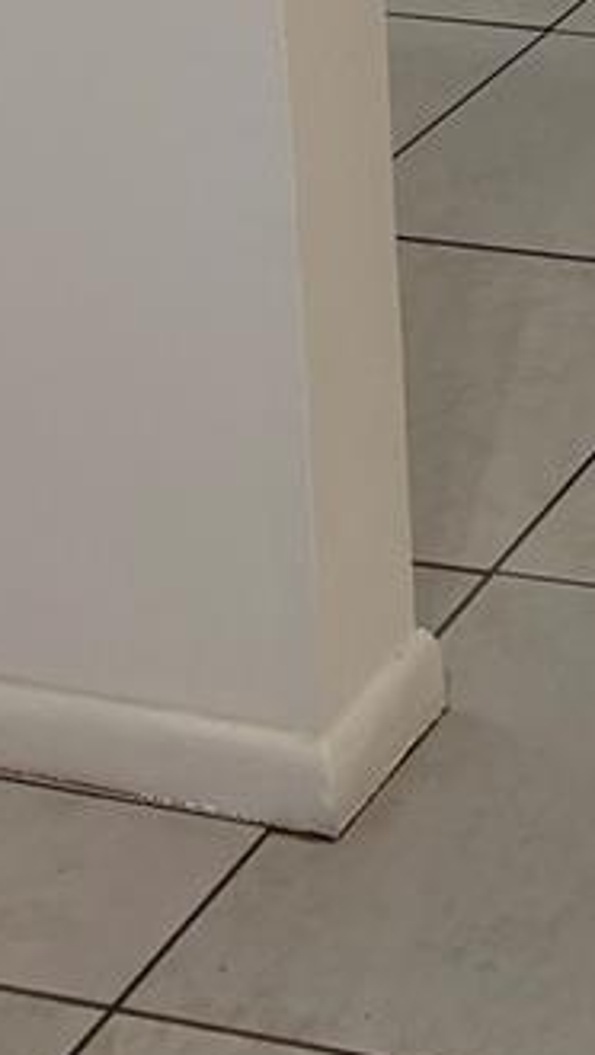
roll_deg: -0.2
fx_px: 2885
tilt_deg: -8.6
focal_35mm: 103
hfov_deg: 10.4
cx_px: 1369
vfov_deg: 17.6
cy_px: -716
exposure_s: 1/60
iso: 100
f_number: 1.6
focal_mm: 5.96
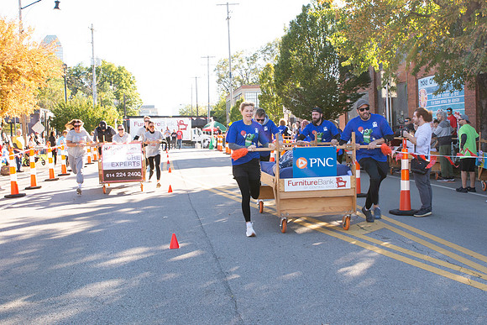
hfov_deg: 42.5
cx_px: 263
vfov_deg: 29.1
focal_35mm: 46
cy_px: 147
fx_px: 626
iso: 640
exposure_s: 1/160
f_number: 8
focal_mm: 26
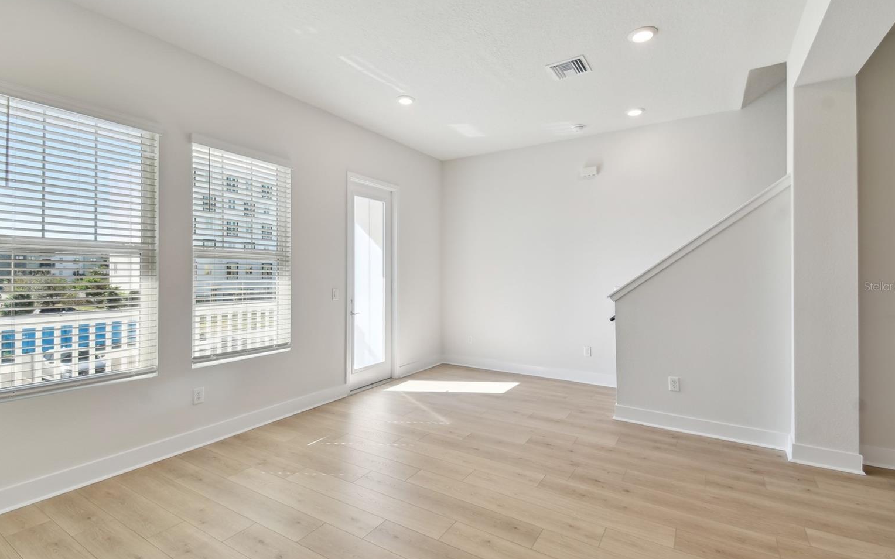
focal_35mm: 16
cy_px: 286
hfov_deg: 97.8
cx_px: 448
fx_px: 390
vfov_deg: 71.2
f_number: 8
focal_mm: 10
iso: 100
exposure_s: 1/10
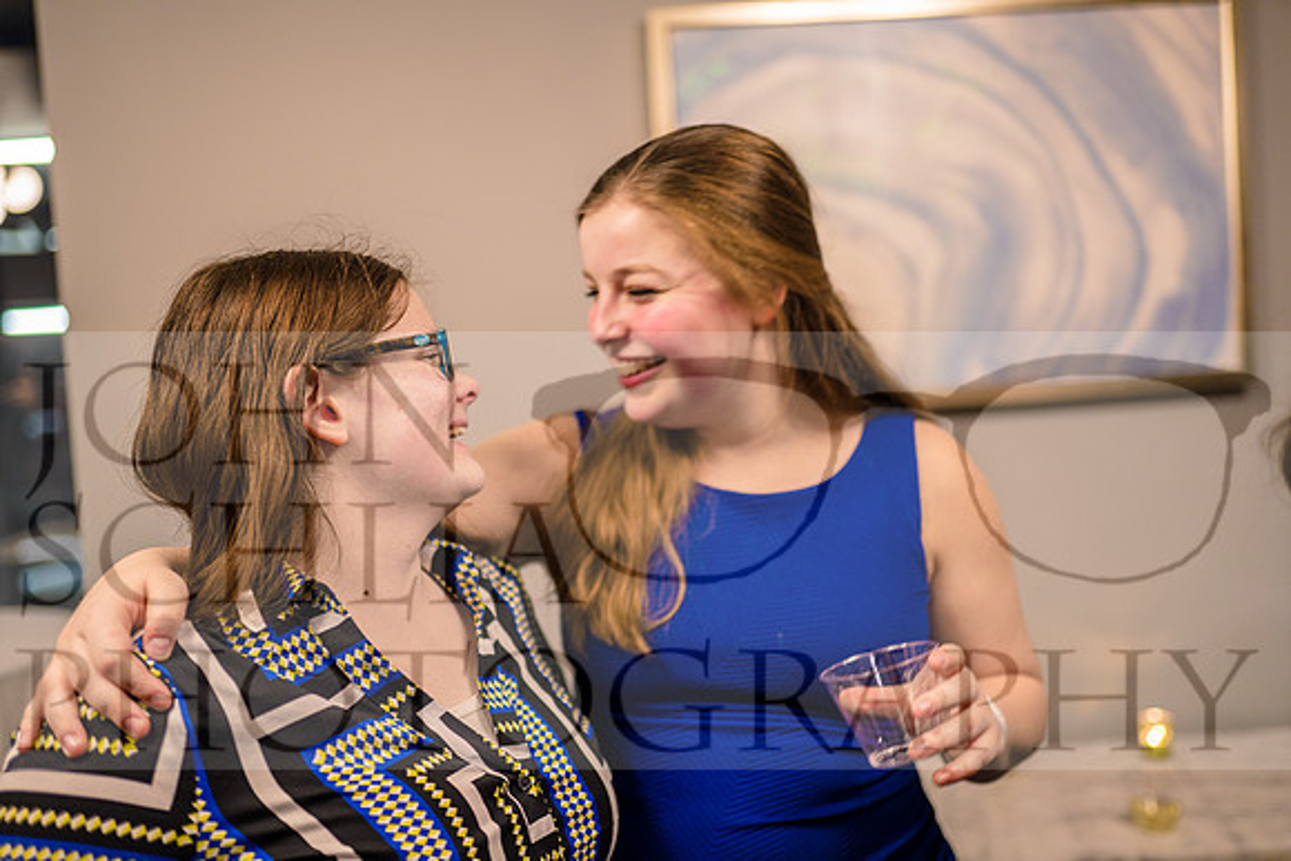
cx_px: 646
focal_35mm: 35
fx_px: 1255
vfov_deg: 37.9
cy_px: 430
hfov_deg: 54.4
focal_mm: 35
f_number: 1.4
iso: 400
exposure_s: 1/50
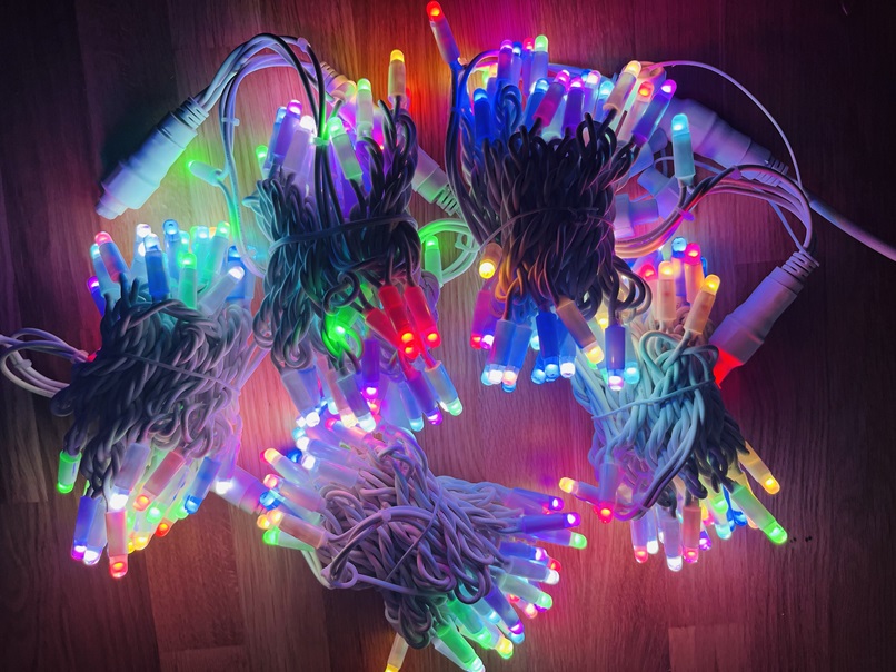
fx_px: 673
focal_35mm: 26
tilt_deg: -84.7
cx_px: 448
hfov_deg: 67.3
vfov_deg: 53.0
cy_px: 336
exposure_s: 1/100
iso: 100
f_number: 1.6
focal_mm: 5.1
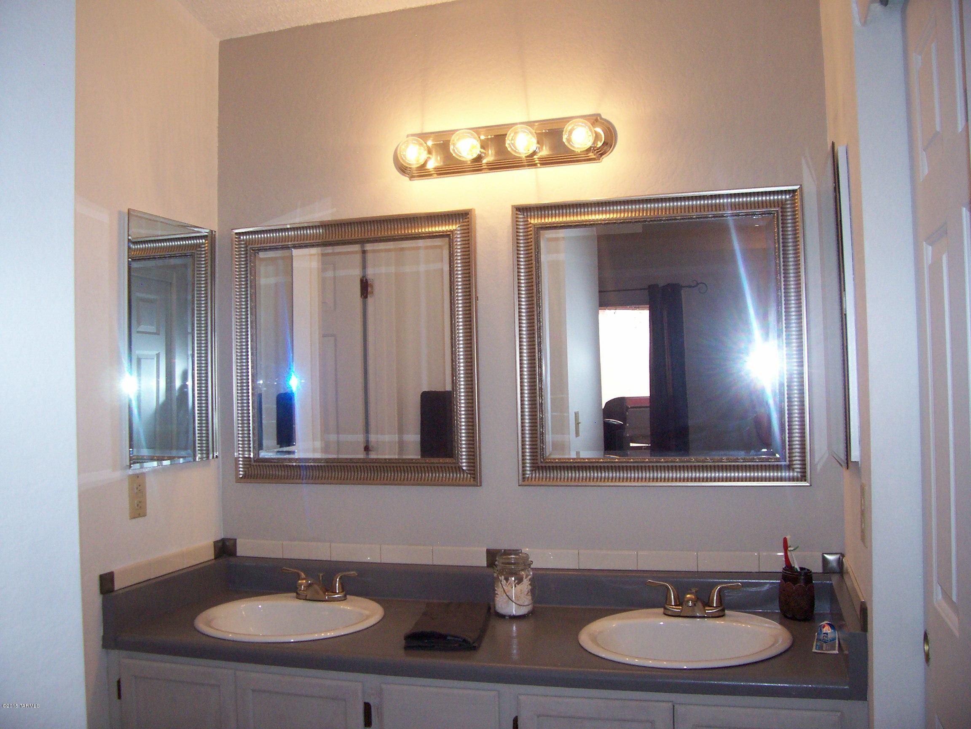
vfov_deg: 41.8
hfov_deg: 54.0
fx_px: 954
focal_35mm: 34
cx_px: 486
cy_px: 364
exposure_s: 1/112
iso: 140
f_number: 2.7
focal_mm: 5.6
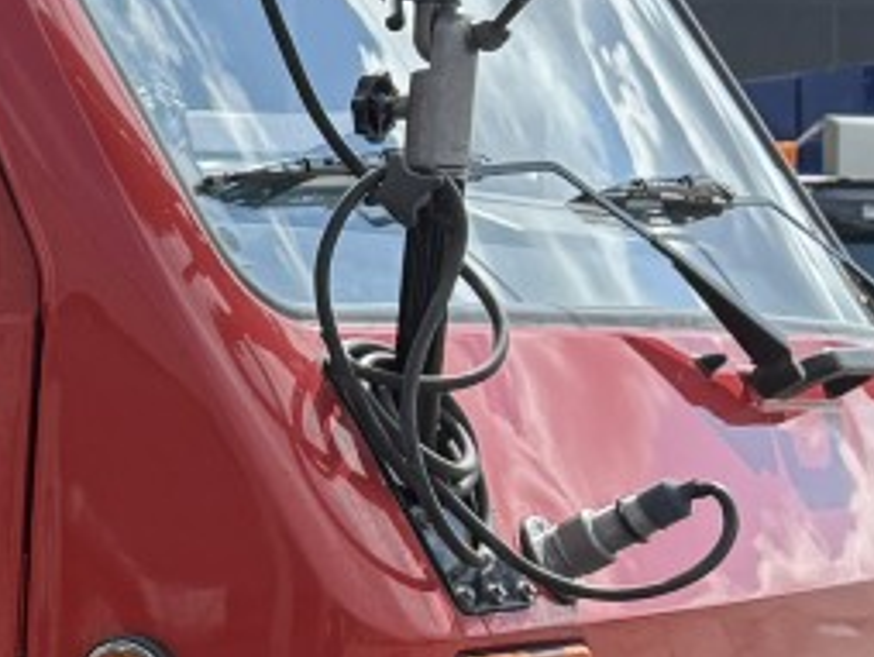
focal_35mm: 136
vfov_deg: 10.8
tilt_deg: -2.6
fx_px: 3437
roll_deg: +1.0
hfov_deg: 12.0
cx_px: -1142
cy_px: 623
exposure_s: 1/3759
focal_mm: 6.76
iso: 100
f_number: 1.78
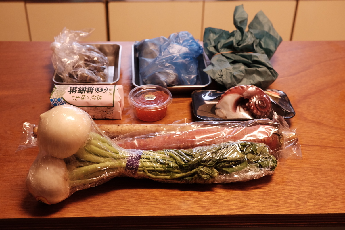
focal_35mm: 48
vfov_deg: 28.1
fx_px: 460
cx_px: 172
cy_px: 115
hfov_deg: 41.1
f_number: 4
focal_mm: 32
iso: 1600
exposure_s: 1/25
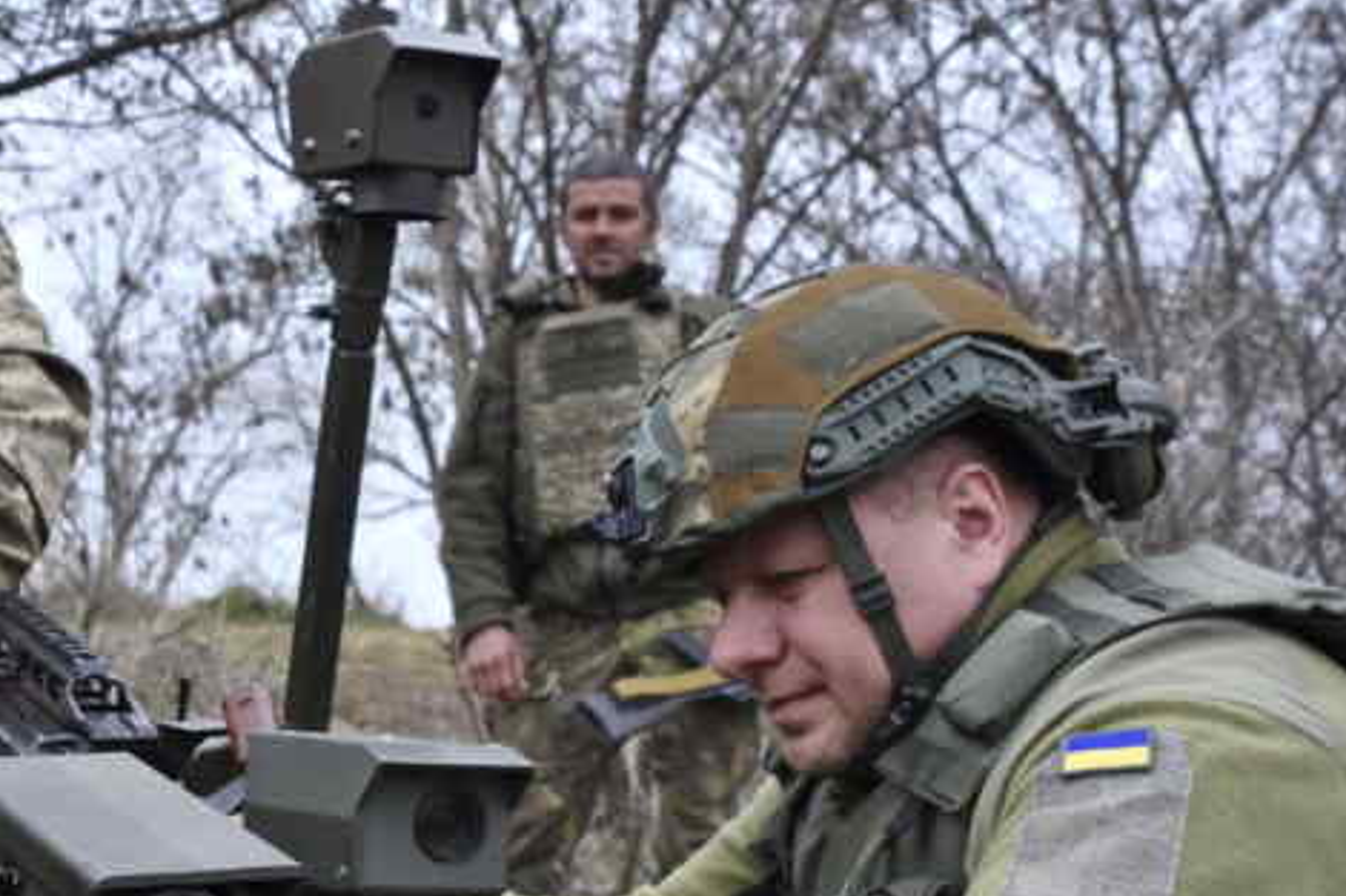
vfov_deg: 19.6
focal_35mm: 69
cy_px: 690
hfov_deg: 28.0
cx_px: 95
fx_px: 2579
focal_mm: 24
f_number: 6.3
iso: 500
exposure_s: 1/800
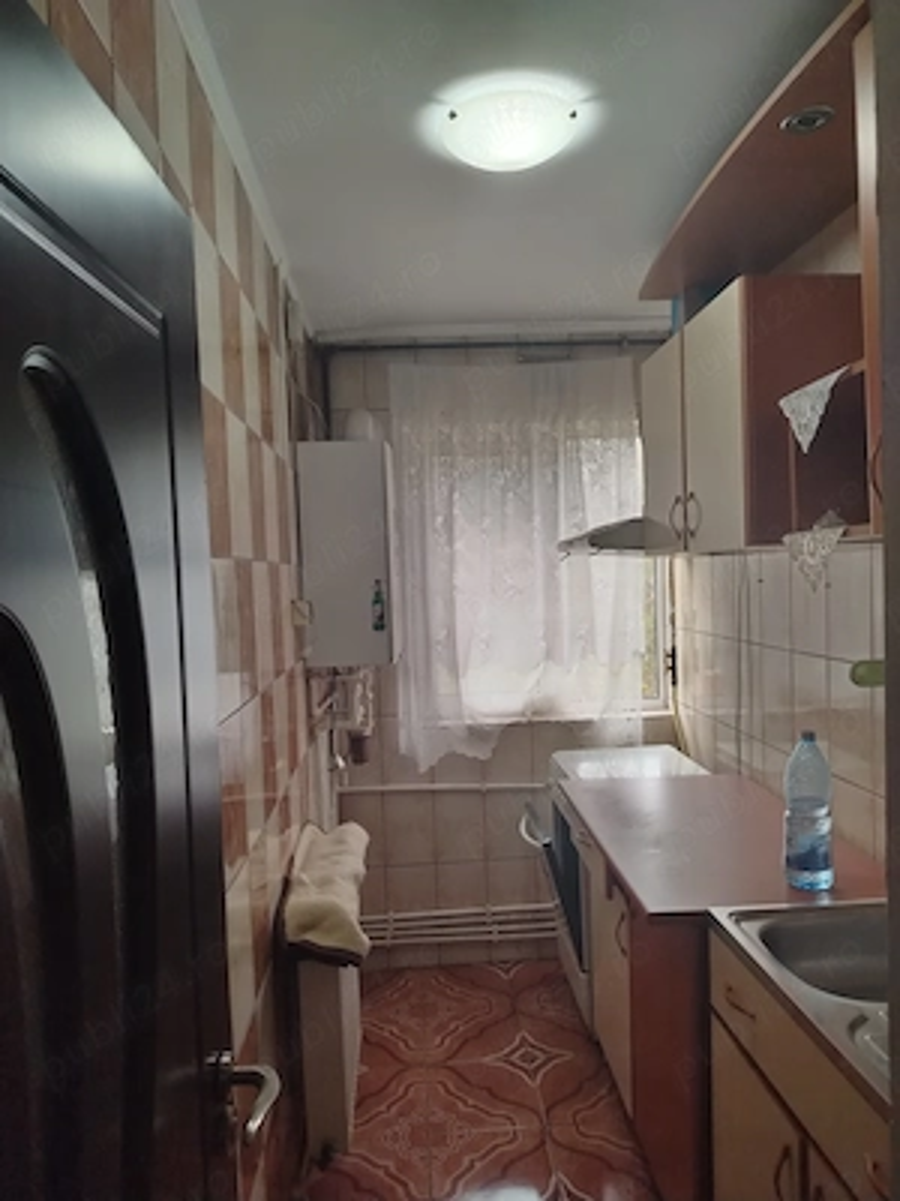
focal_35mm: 24
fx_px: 832
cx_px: 450
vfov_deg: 71.6
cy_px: 600
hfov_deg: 56.8
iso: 519
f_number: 1.75
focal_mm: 5.25
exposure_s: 1/40
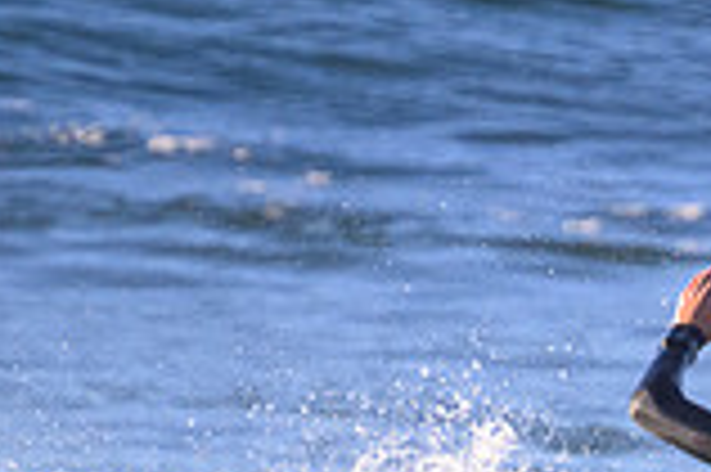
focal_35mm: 2500
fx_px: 49323
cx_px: 994
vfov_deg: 0.5
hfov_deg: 0.8
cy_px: 686
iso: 3200
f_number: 11
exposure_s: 1/2000
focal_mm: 680
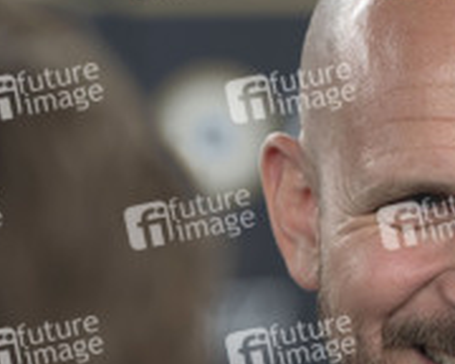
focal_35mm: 395
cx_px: 476
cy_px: 283
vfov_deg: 3.9
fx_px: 5319
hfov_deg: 4.9
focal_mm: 168
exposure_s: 1/200
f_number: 4
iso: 400
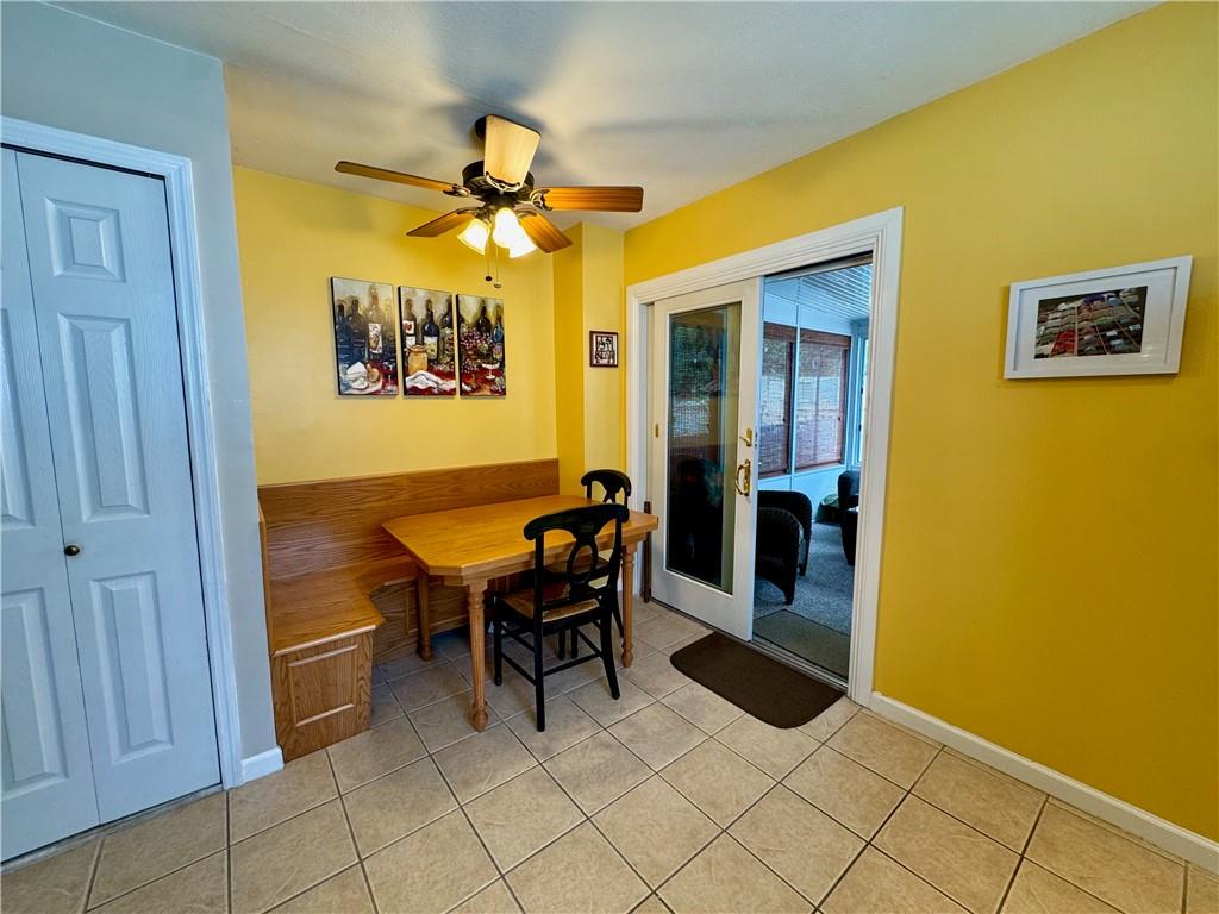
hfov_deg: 102.1
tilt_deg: -6.7
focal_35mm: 14
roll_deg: -0.6
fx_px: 493
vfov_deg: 85.7
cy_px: 457
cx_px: 610
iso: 160
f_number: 2.2
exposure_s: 1/60
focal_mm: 2.22
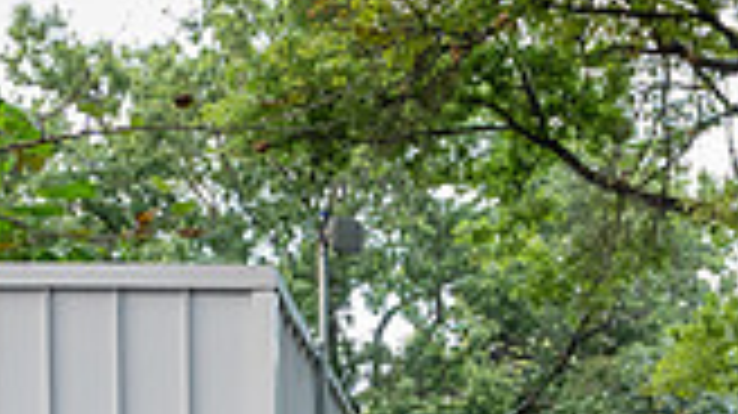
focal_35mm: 96
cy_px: 754
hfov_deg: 21.9
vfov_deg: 11.6
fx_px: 1877
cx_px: 594
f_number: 4.5
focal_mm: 24
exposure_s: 1/100
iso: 1600
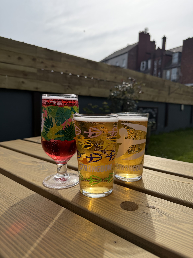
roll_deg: -2.1
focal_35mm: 24
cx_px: 96
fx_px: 178
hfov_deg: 56.8
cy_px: 129
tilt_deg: -7.7
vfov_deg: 71.6
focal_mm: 6.76
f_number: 1.78
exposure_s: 1/10309
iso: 100
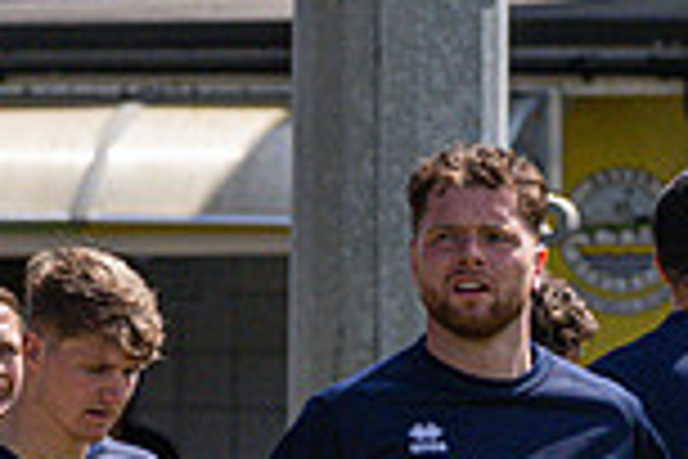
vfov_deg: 2.3
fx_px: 11351
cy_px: 877
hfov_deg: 3.5
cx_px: 118
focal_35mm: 594
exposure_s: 1/26000
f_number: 2.8
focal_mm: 113
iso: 2000
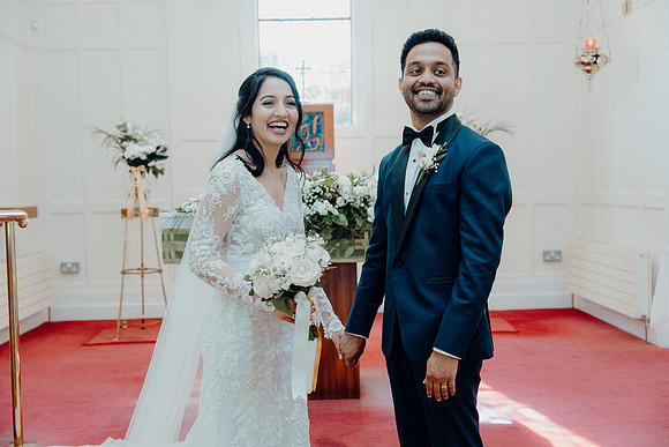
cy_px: 224
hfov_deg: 44.5
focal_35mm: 44
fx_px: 818
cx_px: 334
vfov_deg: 30.5
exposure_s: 1/160
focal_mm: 44
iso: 1000
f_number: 3.5
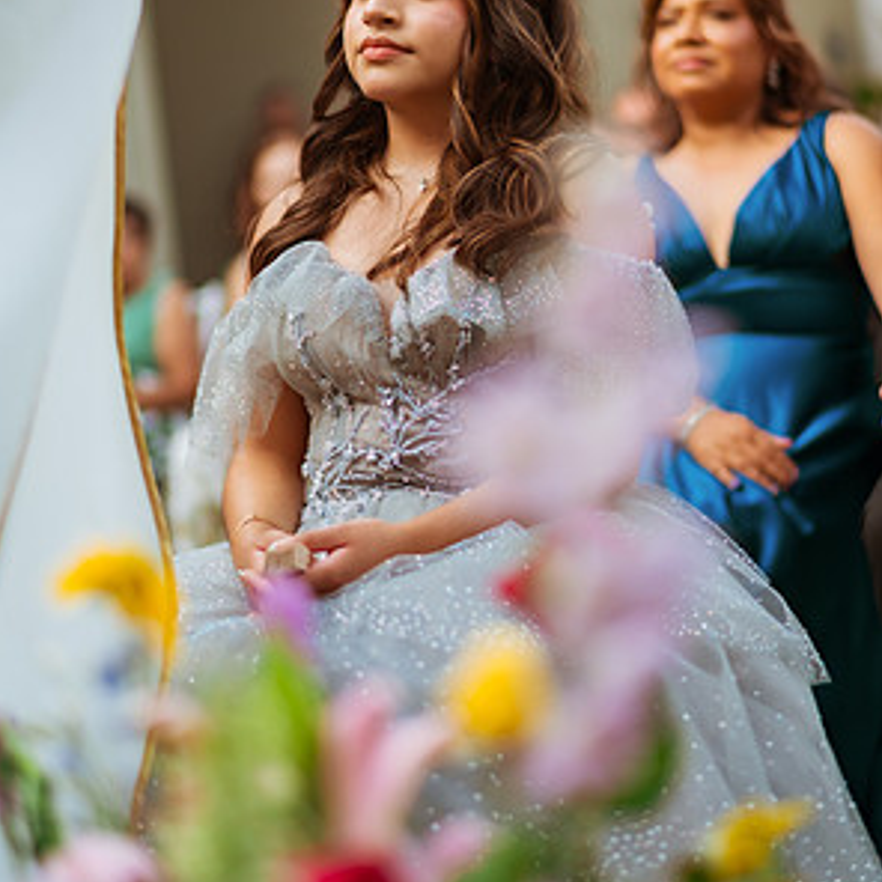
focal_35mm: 75
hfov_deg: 23.1
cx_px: 438
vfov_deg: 23.0
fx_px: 2162
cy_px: 328
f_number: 1.4
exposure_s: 1/8000
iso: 100
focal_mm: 58
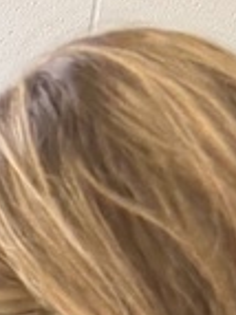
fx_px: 1566
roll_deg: -2.8
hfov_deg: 7.4
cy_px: 1084
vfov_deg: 8.5
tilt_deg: -25.7
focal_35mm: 172
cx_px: -529
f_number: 1.78
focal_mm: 6.76
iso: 200
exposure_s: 1/120
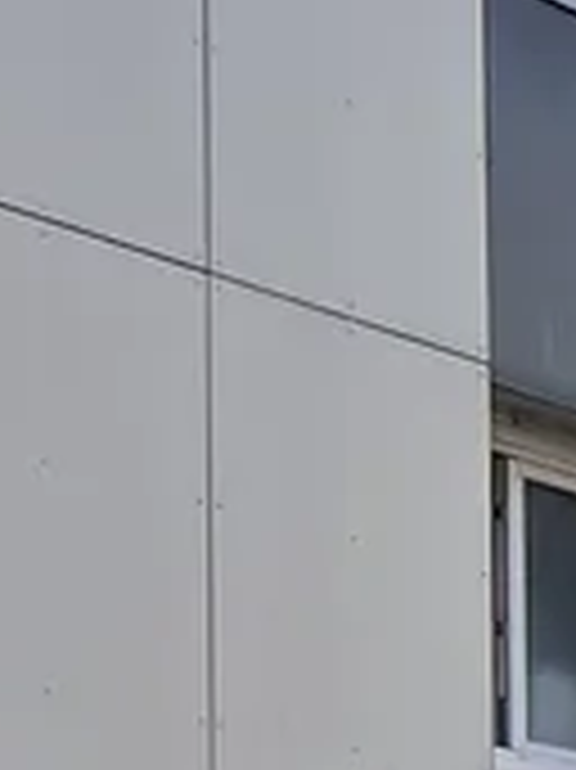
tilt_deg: -2.0
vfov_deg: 9.7
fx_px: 4332
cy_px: 1288
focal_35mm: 195
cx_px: 2763
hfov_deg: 5.7
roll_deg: +0.0
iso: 50
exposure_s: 1/2299
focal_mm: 5.7
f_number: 1.5
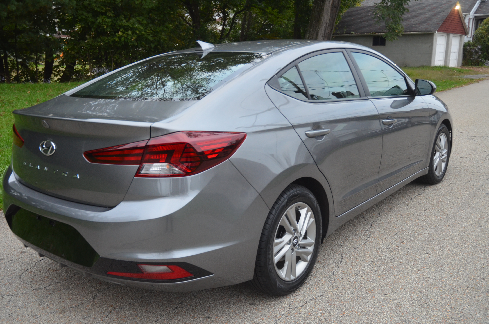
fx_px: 447
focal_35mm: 33
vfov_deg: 39.8
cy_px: 162
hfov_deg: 57.3
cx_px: 244
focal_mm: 22
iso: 800
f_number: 4
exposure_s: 1/60
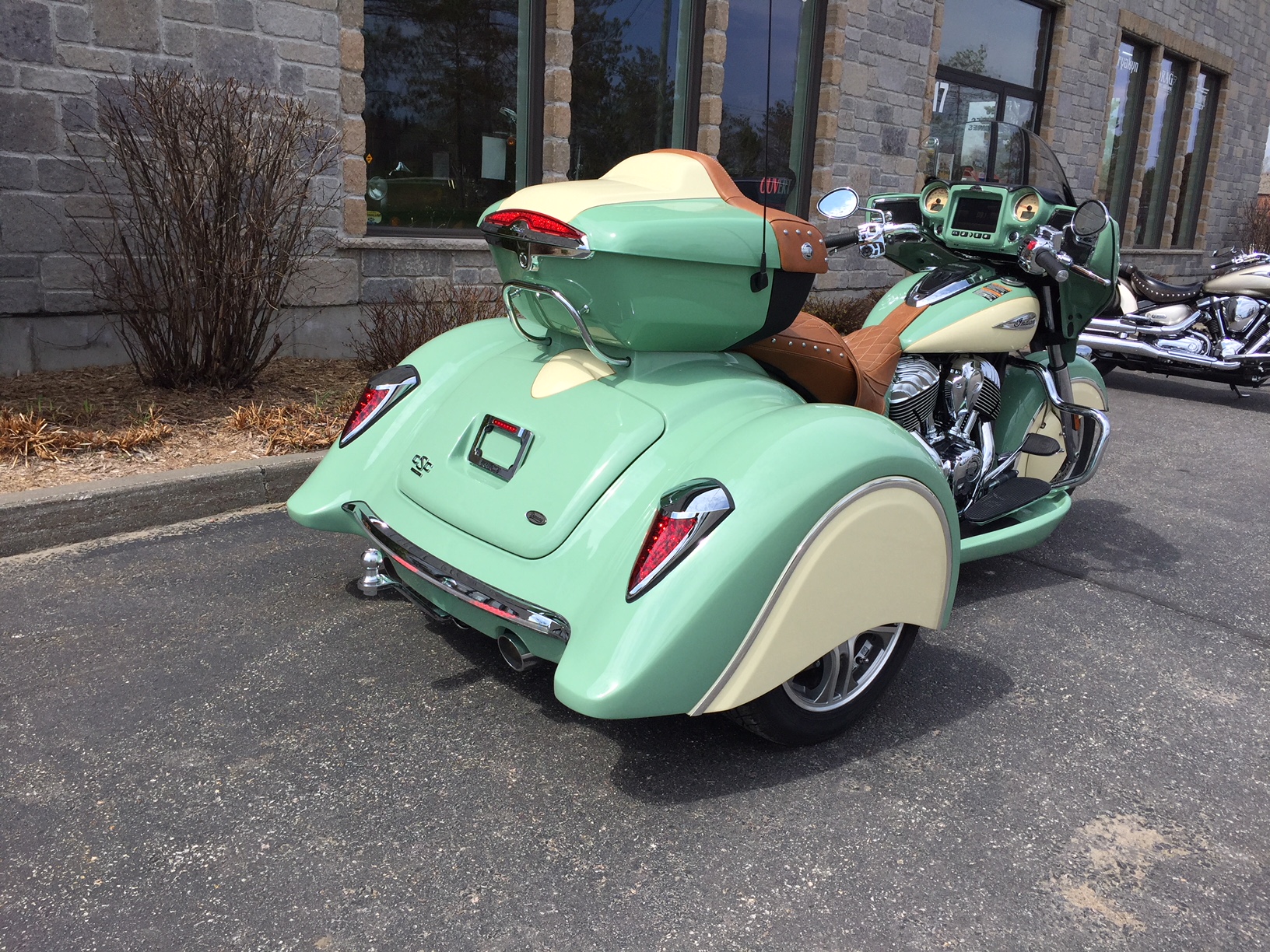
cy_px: 476
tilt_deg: -13.6
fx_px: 1064
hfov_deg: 61.7
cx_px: 635
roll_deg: -2.7
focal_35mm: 29
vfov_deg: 48.2
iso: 32
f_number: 2.2
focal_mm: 4.15
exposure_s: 1/2326
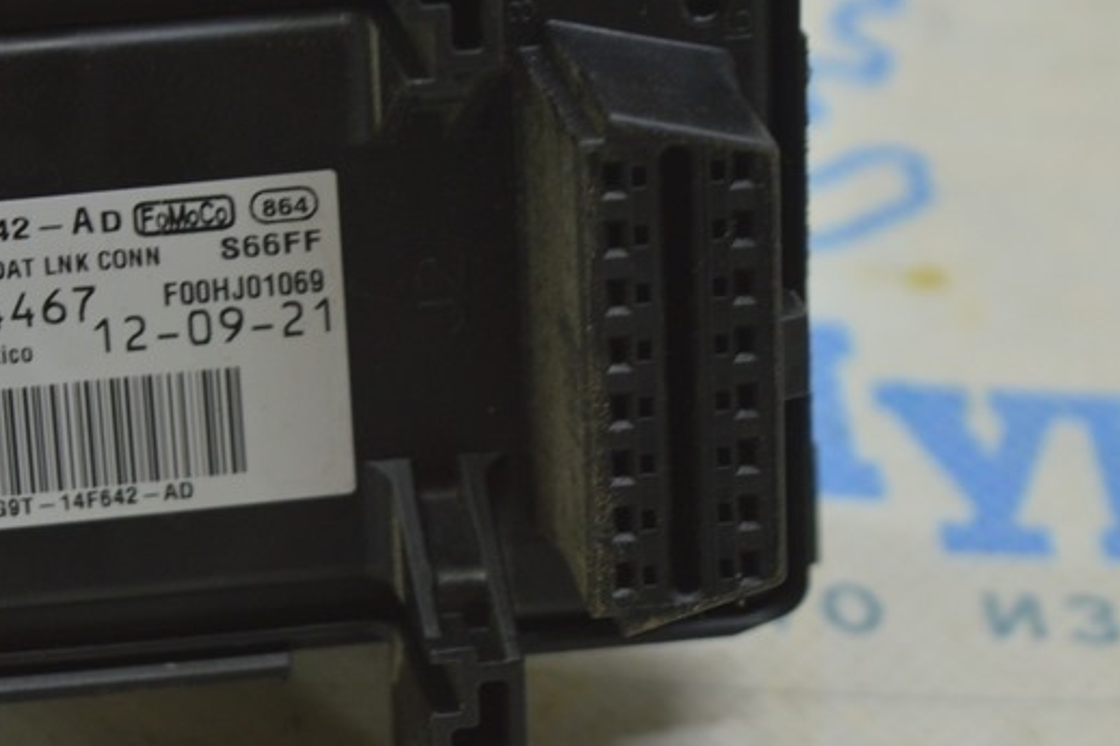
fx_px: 5069
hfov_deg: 12.5
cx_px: 179
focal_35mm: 163
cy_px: 392
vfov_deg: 8.4
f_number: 5.6
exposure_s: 1/25
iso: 400
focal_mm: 55
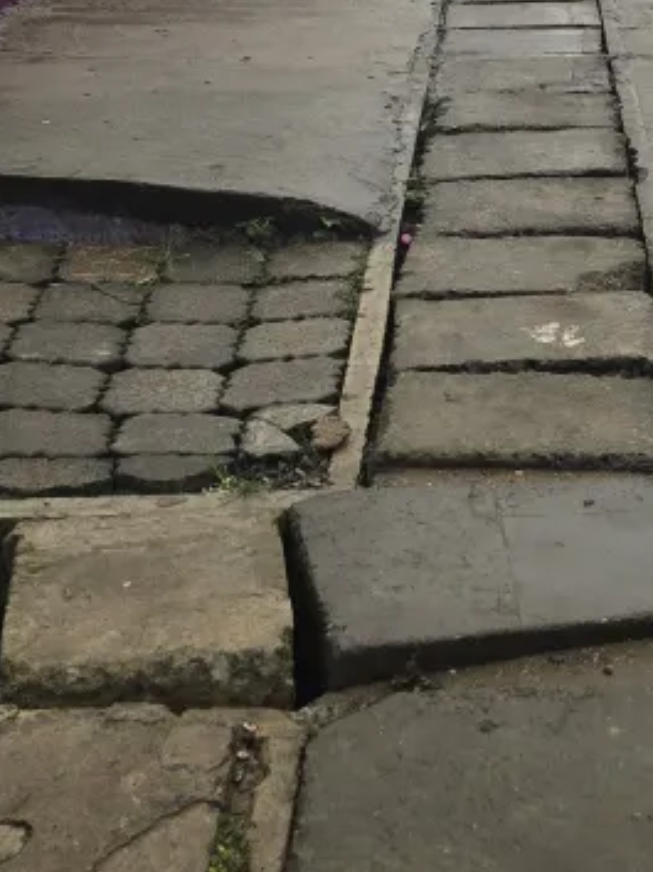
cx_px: 668
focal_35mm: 78
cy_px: -419
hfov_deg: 18.3
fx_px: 1964
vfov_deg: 21.3
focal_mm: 6.3
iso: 12
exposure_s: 1/156
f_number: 1.7
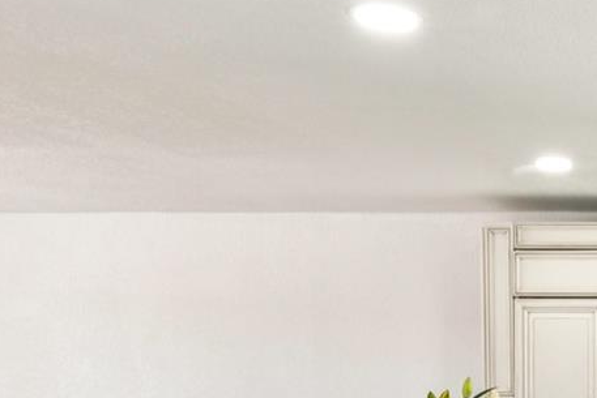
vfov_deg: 22.9
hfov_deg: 27.5
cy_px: 405
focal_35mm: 57
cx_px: 831
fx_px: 941
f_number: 22
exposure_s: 1/1.67
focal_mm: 16.2
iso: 125
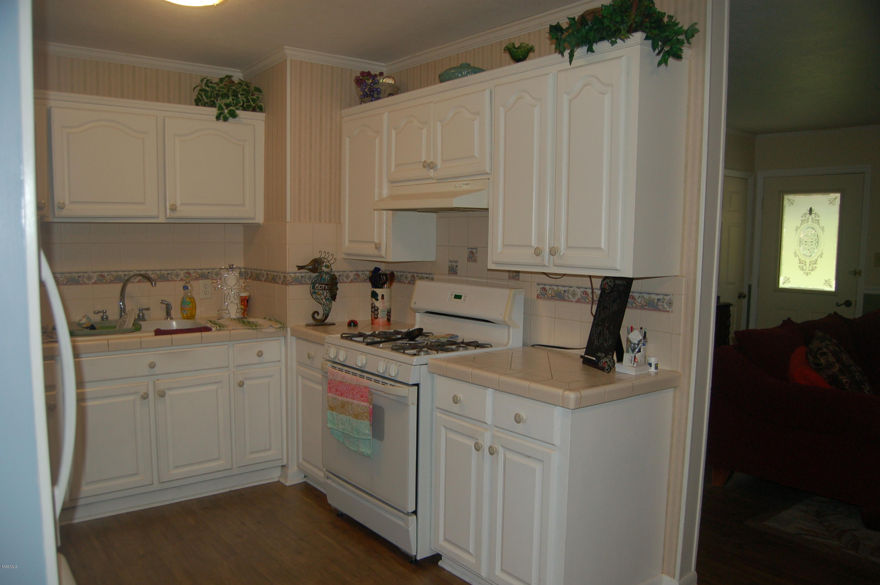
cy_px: 292
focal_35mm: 27
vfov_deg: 47.8
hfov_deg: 67.4
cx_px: 440
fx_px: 659
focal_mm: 18
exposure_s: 1/60
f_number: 3.5
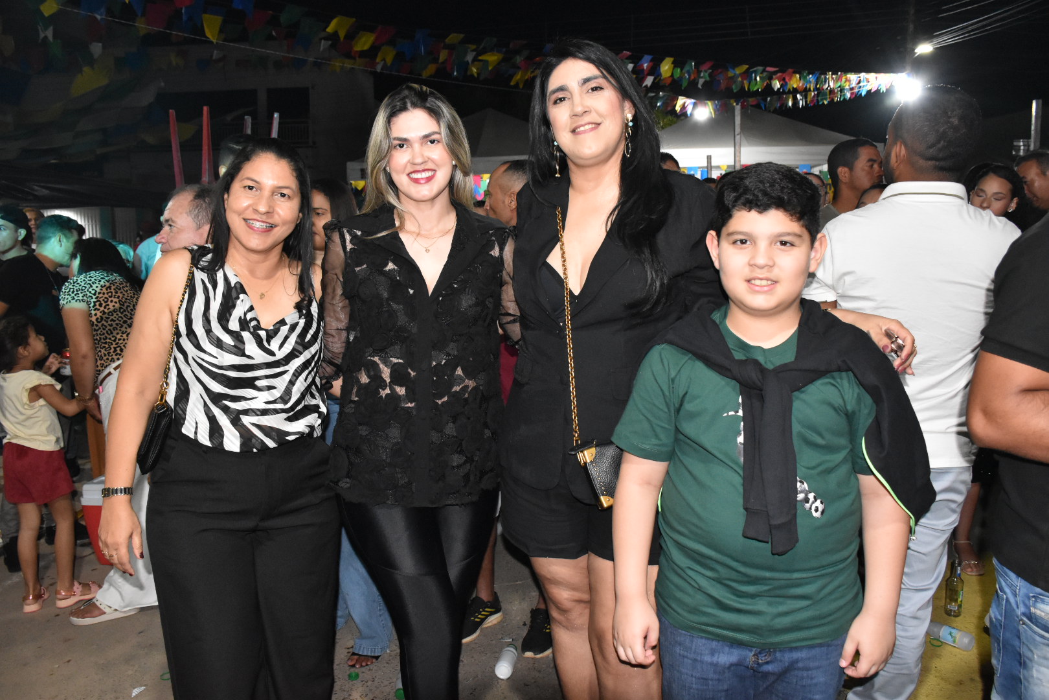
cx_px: 524
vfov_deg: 47.9
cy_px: 350
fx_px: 787
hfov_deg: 67.4
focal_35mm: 27
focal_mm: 18
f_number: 5.6
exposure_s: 1/100
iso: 3200
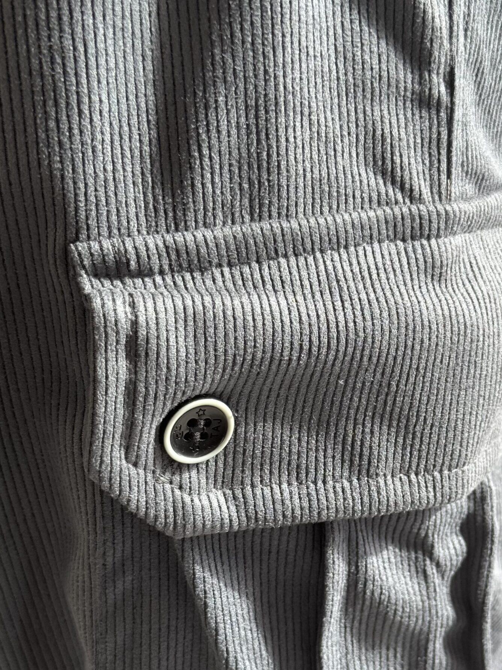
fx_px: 1334
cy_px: 427
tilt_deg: -13.5
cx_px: 337
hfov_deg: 21.2
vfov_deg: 28.0
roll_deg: -7.6
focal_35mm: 69
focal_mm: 6.76
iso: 64
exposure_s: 1/141
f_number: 1.78
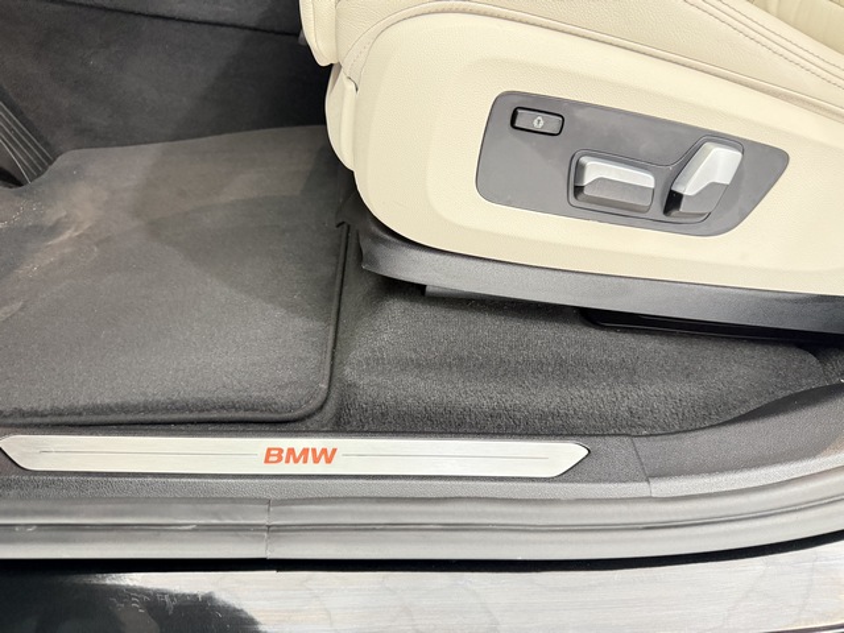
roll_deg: -5.1
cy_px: 316
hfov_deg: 71.6
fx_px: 585
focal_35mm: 24
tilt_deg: -37.9
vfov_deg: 56.8
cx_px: 422
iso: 640
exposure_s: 1/33
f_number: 1.78
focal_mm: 6.76
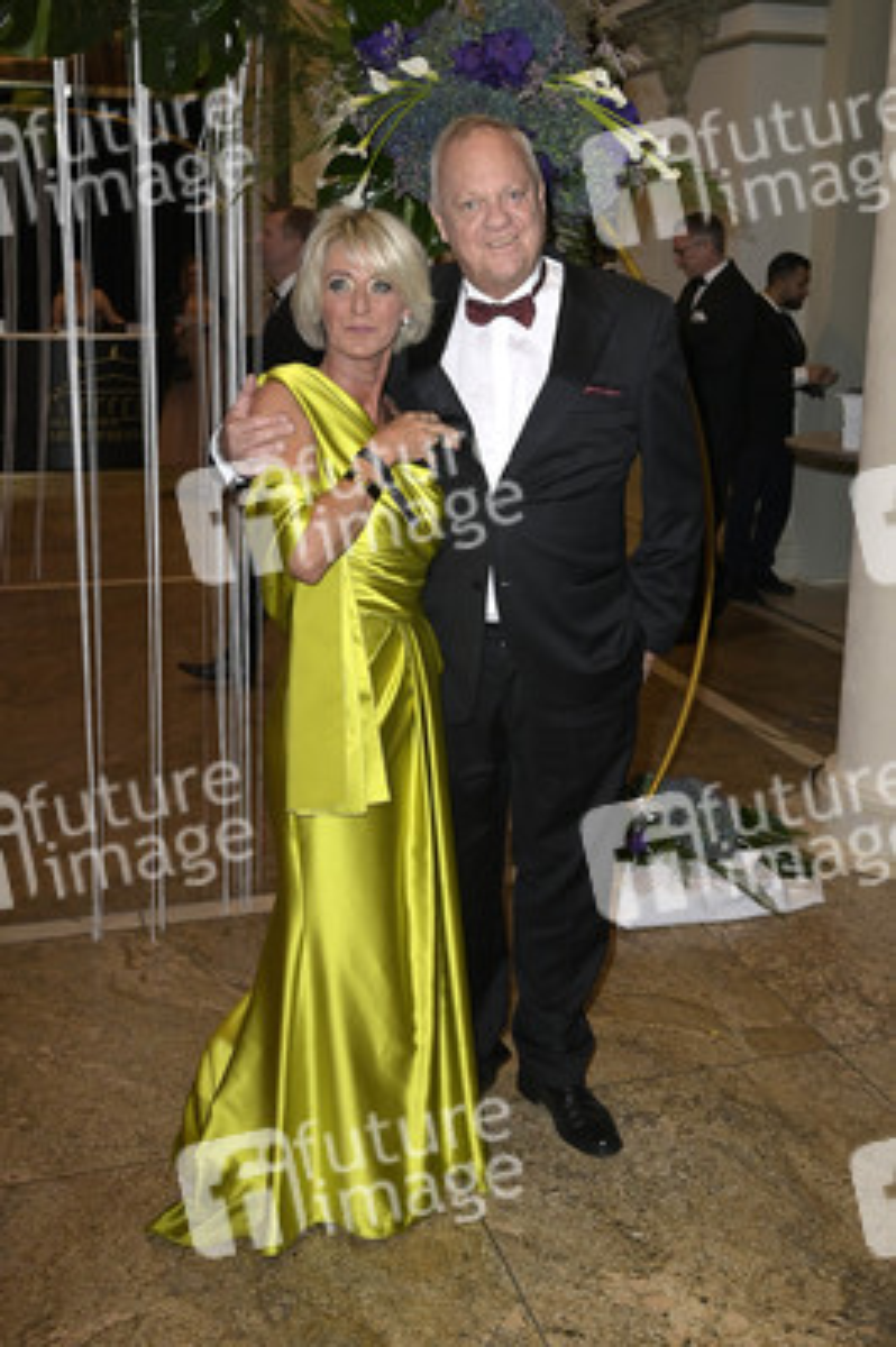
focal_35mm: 34
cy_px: 674
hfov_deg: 38.8
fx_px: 1271
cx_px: 448
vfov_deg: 55.8
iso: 2500
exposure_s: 1/200
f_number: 5.6
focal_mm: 34
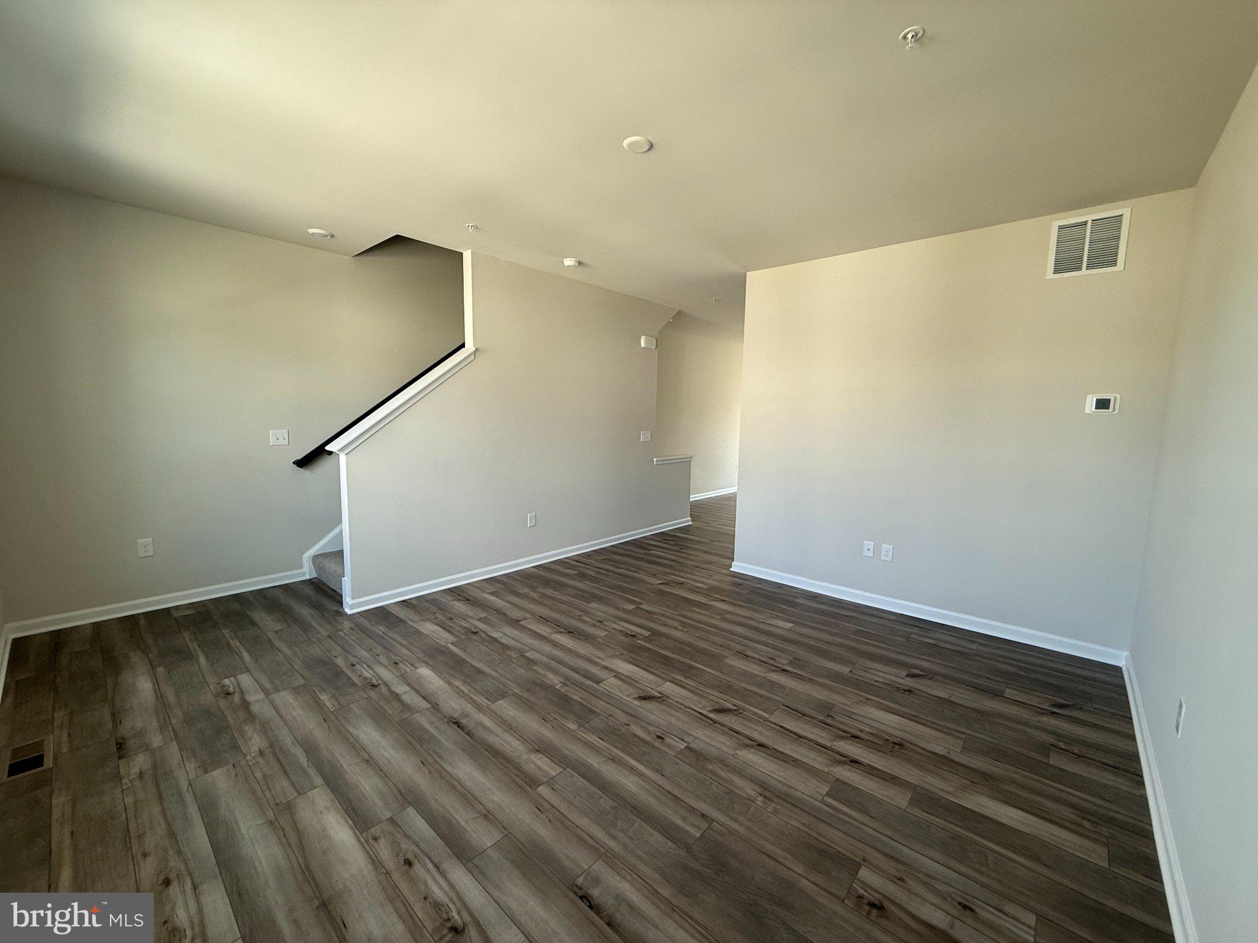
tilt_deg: -5.8
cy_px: 472
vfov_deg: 85.7
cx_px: 629
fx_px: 509
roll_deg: -0.5
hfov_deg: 102.1
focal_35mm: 14
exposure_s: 1/99
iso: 64
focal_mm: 2.22
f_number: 2.2
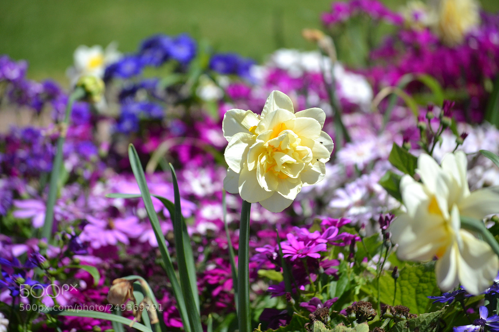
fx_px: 2079
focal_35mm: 150
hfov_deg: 13.7
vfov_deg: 9.1
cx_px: 250
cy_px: 166
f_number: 4.5
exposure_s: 1/4000
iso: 560
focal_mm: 100
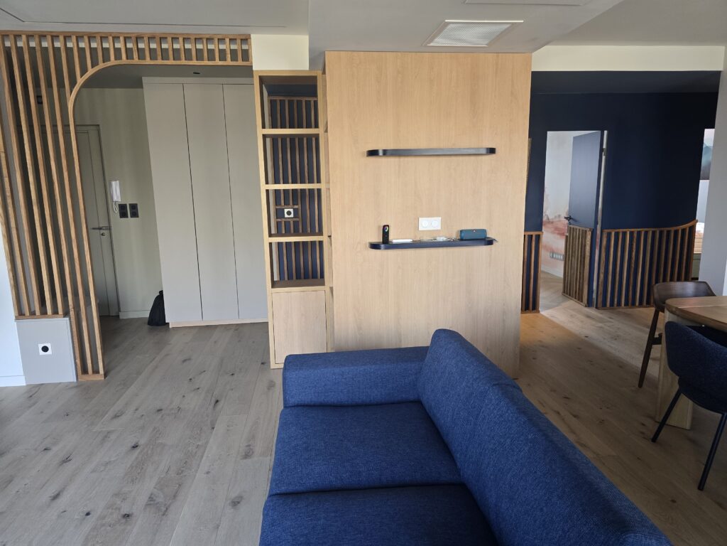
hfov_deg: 73.9
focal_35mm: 23
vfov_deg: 58.9
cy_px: 273
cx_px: 364
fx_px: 483
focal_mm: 6.3
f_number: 1.7
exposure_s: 1/100
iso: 320
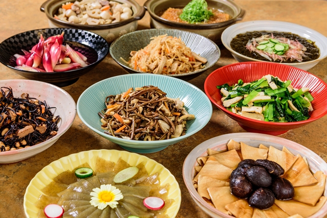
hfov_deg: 33.4
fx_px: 545
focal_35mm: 60
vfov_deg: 22.6
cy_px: 109
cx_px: 164
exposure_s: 1/125
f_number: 9
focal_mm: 60
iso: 100
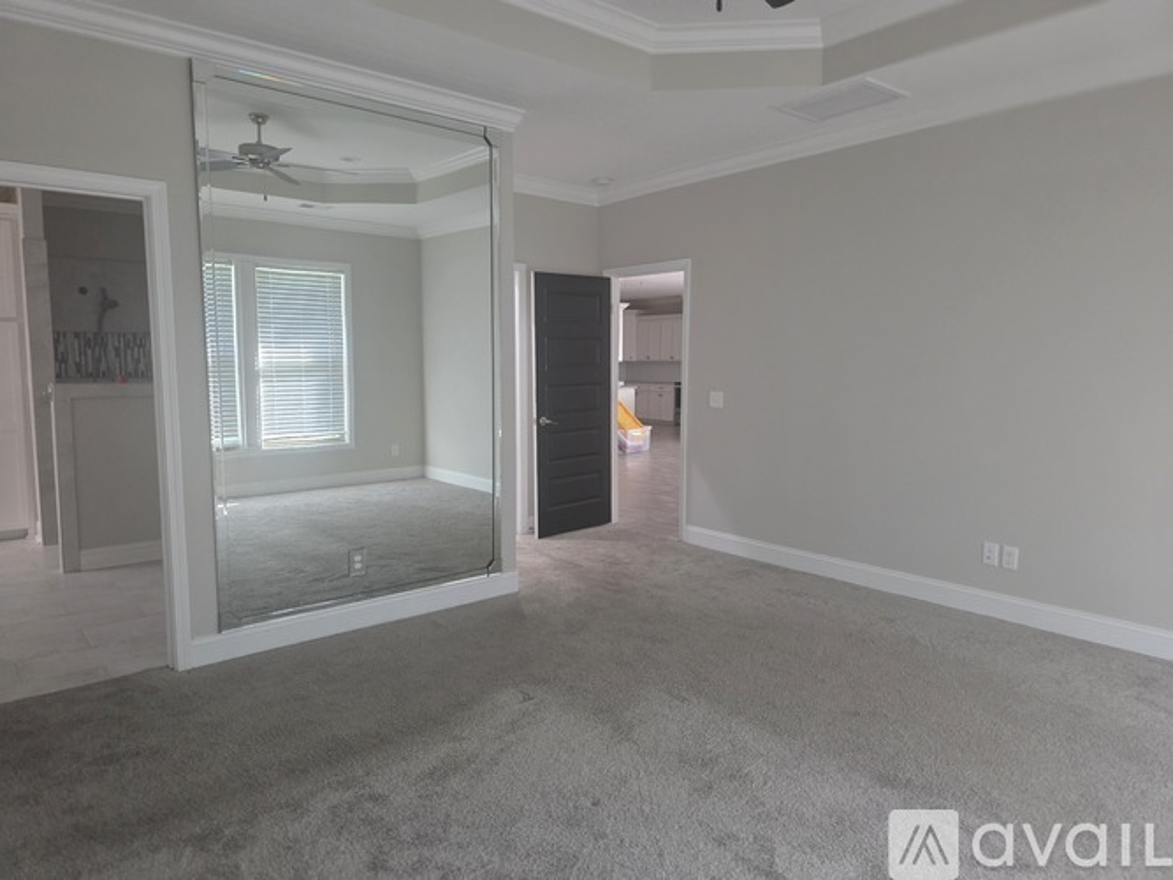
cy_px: 440
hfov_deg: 73.9
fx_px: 779
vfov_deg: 58.9
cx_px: 586
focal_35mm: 23
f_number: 1.7
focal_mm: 6.3
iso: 640
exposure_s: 1/120
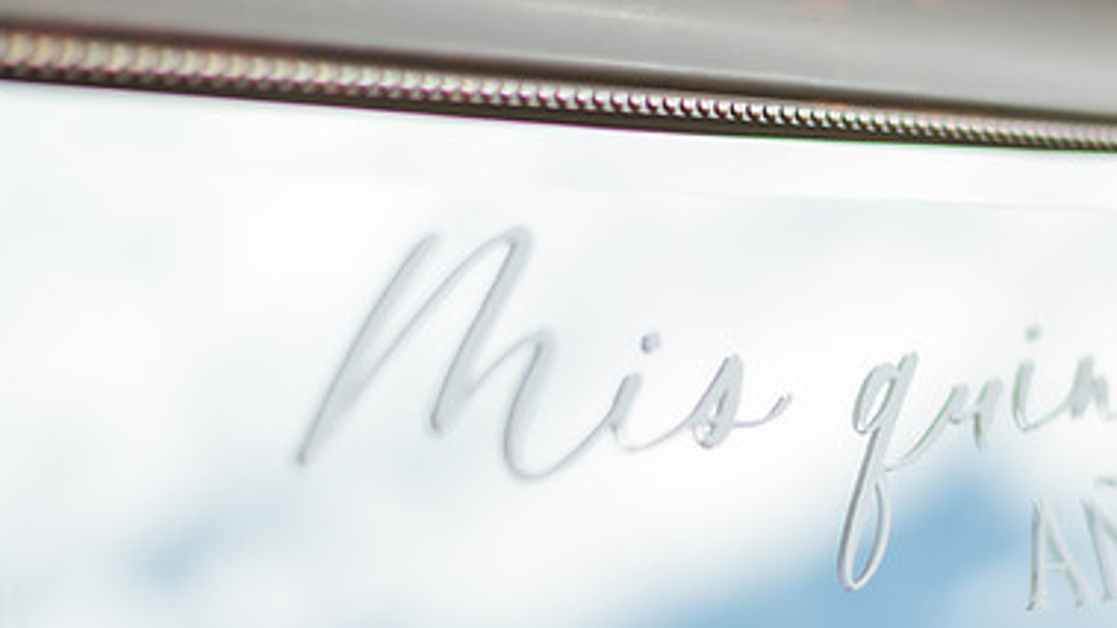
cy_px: 408
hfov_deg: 22.7
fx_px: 2754
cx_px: 816
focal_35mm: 93
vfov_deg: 13.0
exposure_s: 1/8000
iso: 50
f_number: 1.4
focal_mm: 58
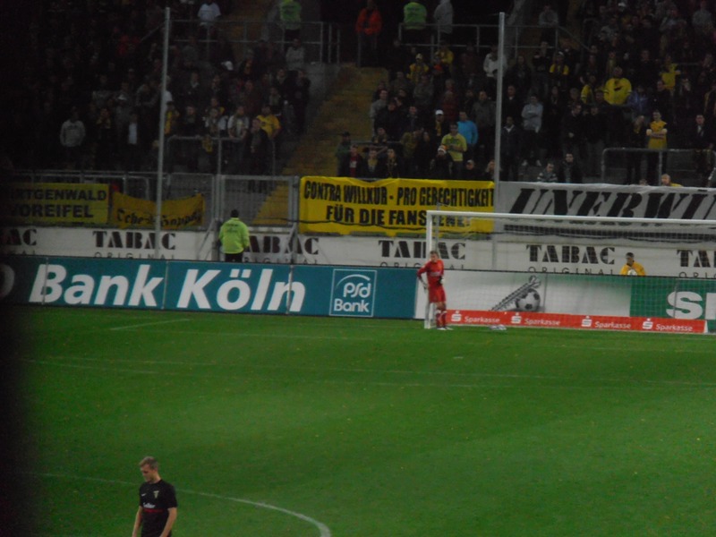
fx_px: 6205
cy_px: 268
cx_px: 358
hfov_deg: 6.6
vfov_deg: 5.0
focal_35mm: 300
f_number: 5.9
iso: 800
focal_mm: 52.5
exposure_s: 1/200
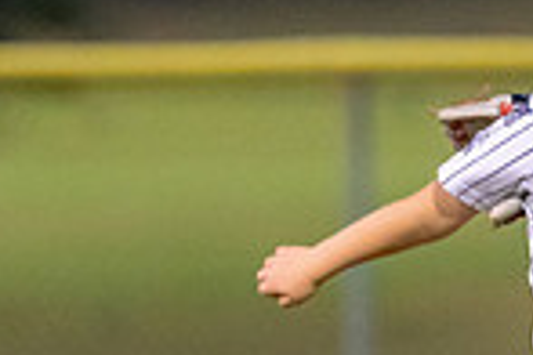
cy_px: 405
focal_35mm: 1162
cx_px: 564
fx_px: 17203
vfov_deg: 1.2
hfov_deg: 1.8
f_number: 2.8
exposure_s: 1/1000
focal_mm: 200
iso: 4000
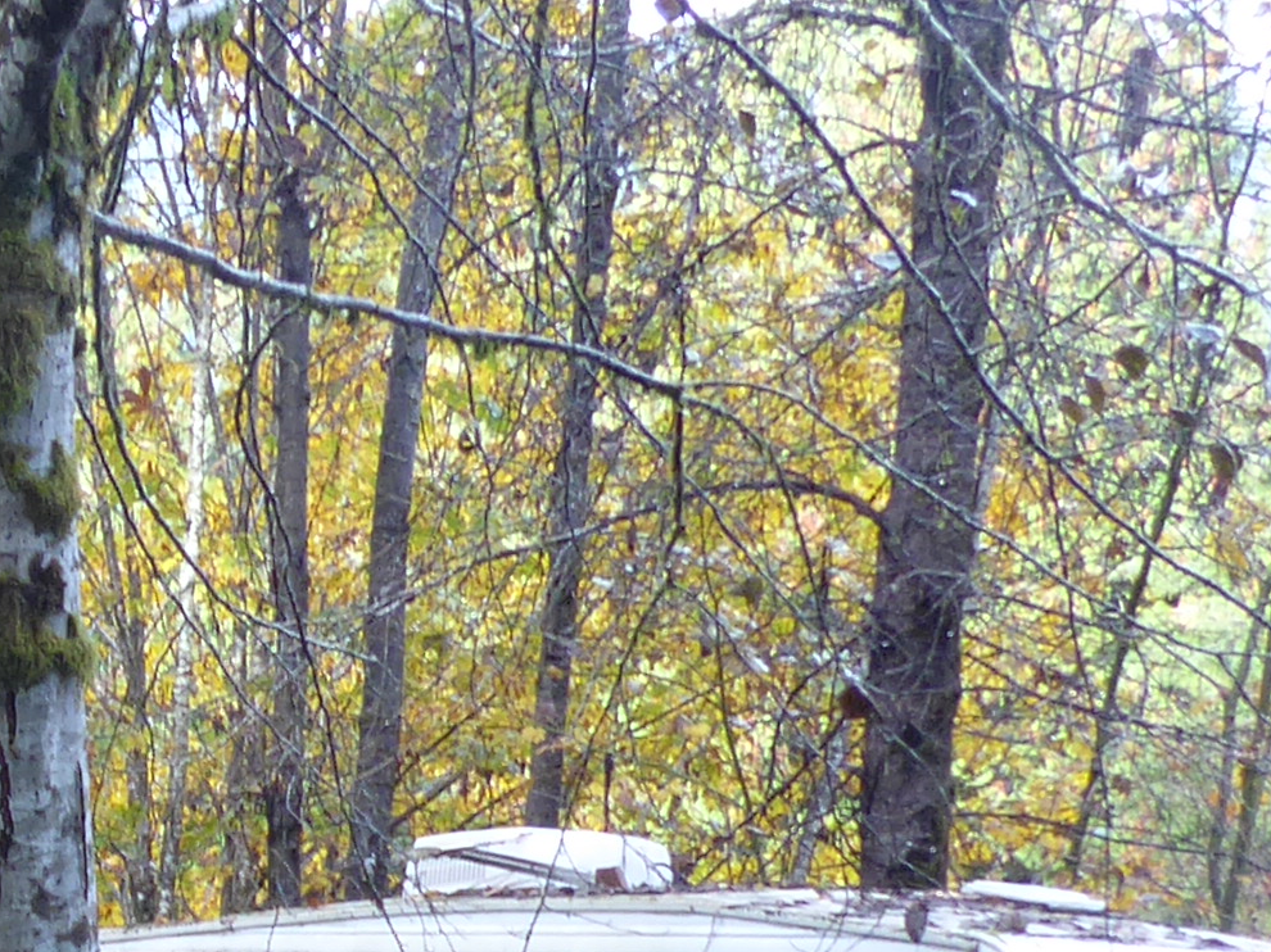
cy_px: 1606
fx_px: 3561
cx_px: -422
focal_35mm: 97
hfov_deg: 18.7
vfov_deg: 13.9
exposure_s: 1/60
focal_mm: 4.3
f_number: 3.3
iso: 160
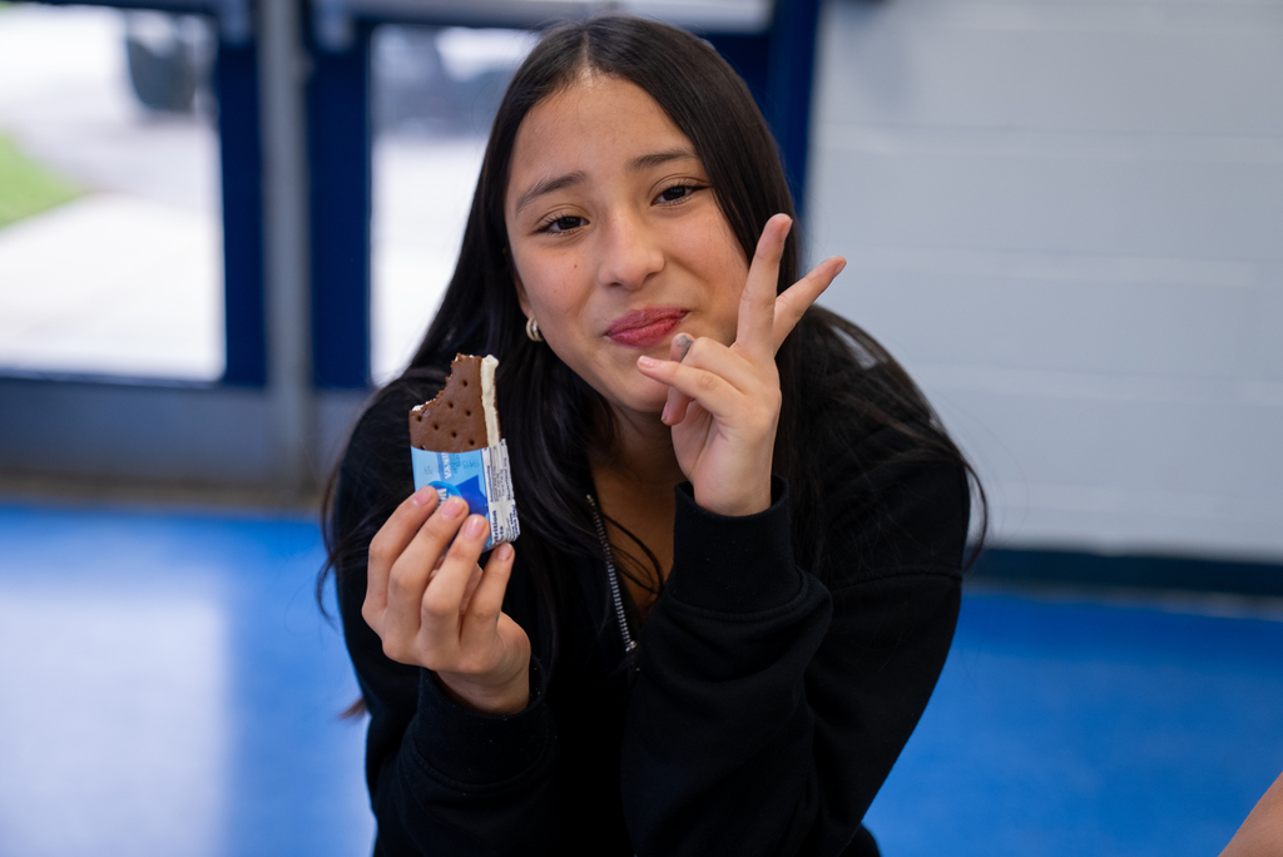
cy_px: 428
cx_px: 642
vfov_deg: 23.0
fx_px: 2104
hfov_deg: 33.9
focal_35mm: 59
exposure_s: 1/125
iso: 500
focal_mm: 59
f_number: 2.8
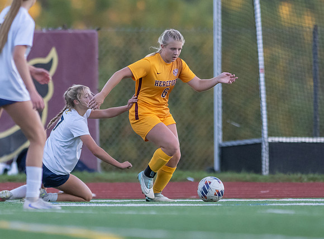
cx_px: 112
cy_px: 138
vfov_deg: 1.8
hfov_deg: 2.5
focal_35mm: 798
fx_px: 7428
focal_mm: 300
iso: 1400
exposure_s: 1/1600
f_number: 2.8
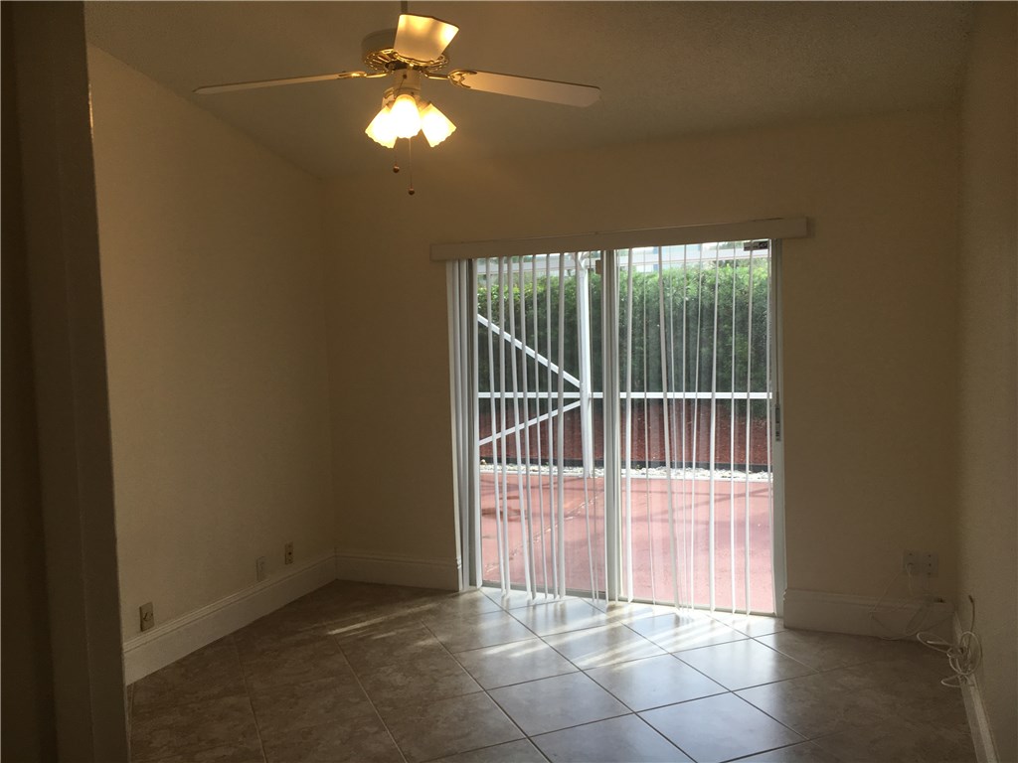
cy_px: 382
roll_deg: +2.0
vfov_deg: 48.2
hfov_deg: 61.7
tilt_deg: -6.0
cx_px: 509
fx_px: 853
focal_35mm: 29
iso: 25
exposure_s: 1/120
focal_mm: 4.15
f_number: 2.2
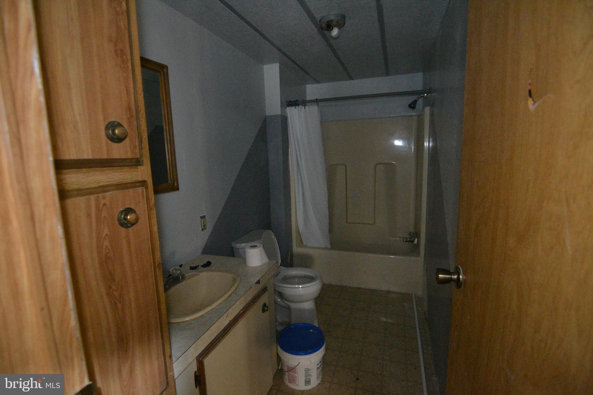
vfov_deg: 72.0
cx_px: 296
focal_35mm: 16
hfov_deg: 95.0
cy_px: 198
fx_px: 272
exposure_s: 1/60
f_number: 2.8
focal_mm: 11
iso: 3200
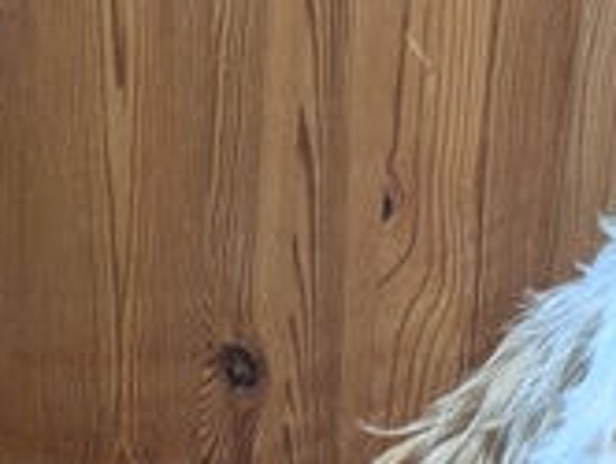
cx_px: 4
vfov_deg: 10.8
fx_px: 2317
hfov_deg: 14.9
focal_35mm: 130
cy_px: 783
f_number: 1.73
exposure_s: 1/99.9
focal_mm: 4.38
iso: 139
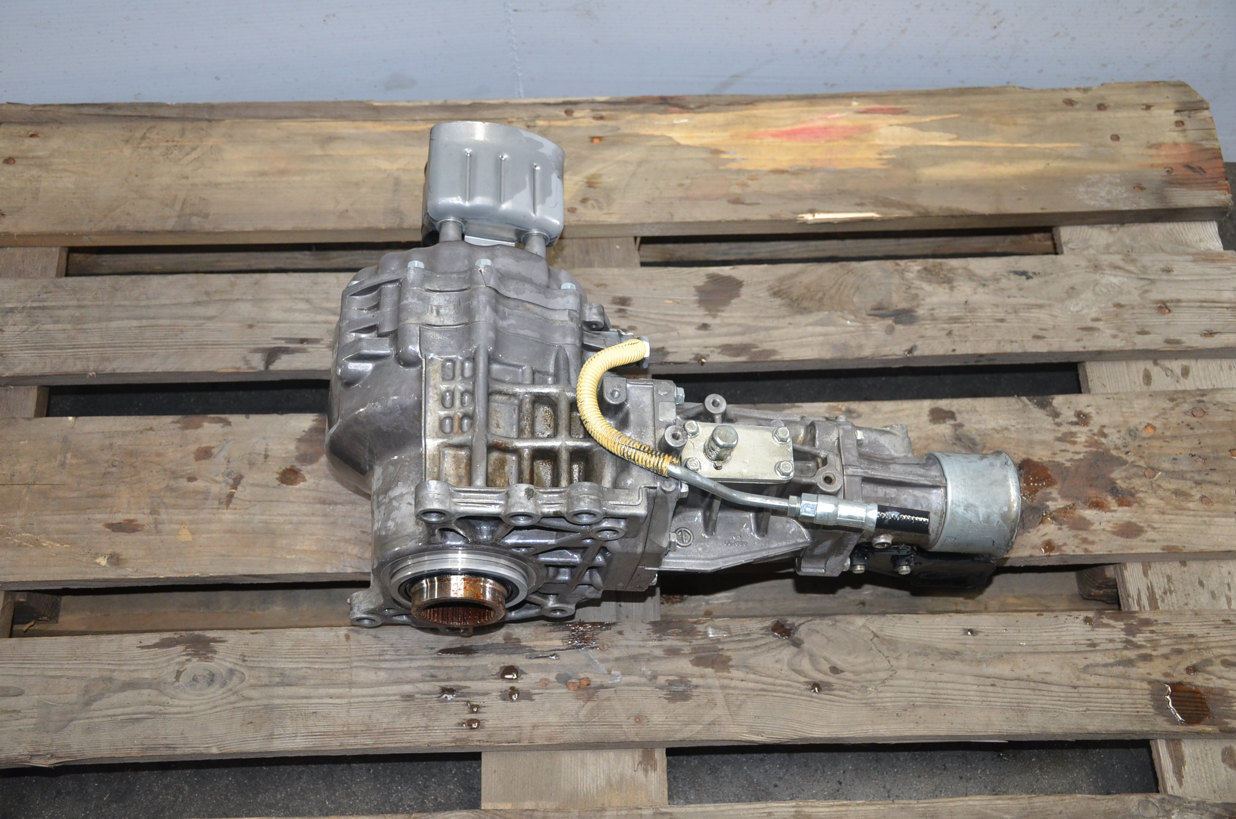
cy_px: 410
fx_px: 1542
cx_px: 618
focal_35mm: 45
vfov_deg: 29.7
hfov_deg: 43.7
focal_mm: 30
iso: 800
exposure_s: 1/60
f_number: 4
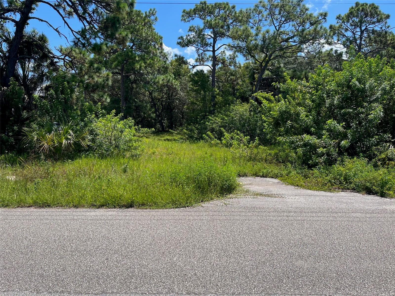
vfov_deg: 53.1
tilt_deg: -3.9
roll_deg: +0.6
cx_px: 198
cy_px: 148
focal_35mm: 26
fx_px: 297
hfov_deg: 67.3
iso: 50
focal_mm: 5.1
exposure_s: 1/2632
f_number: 1.6
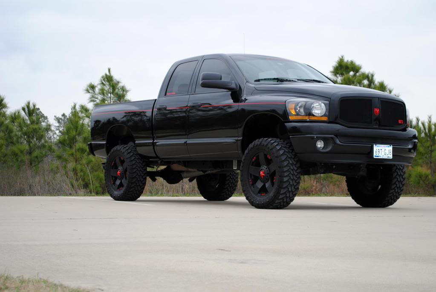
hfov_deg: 28.0
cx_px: 218
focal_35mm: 72
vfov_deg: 19.0
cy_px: 146
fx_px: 873
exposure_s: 1/160
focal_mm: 48
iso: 100
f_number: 5.3
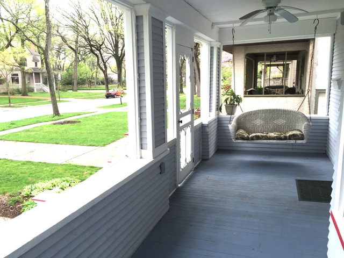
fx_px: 288
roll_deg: +1.4
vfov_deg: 48.2
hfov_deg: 61.7
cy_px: 129
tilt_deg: -11.4
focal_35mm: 29
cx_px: 172
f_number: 2.2
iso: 32
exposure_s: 1/140
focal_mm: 4.15
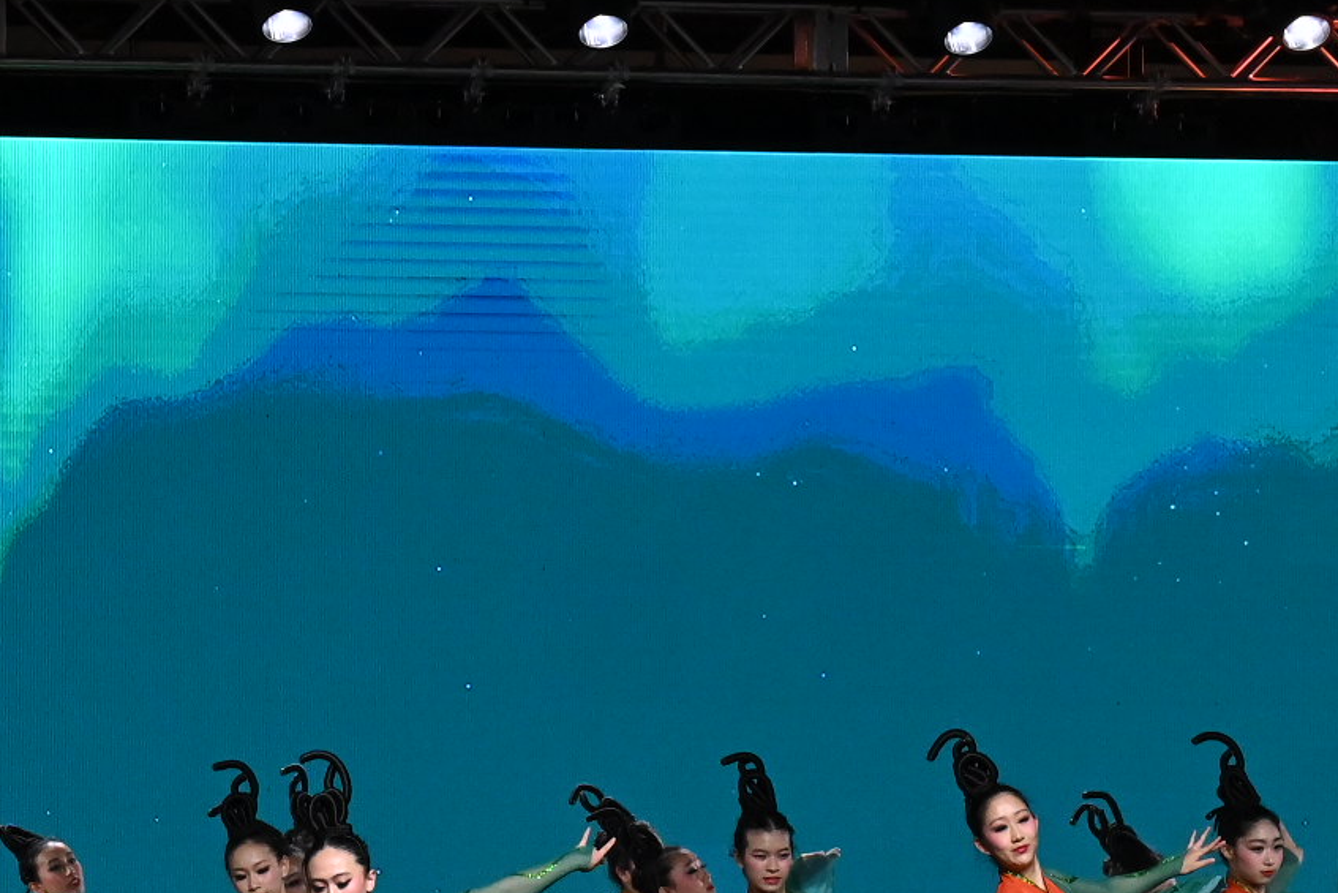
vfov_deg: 5.6
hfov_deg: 8.4
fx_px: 9070
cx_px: 491
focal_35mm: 244
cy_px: 773
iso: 4000
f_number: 5
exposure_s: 1/640
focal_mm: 70
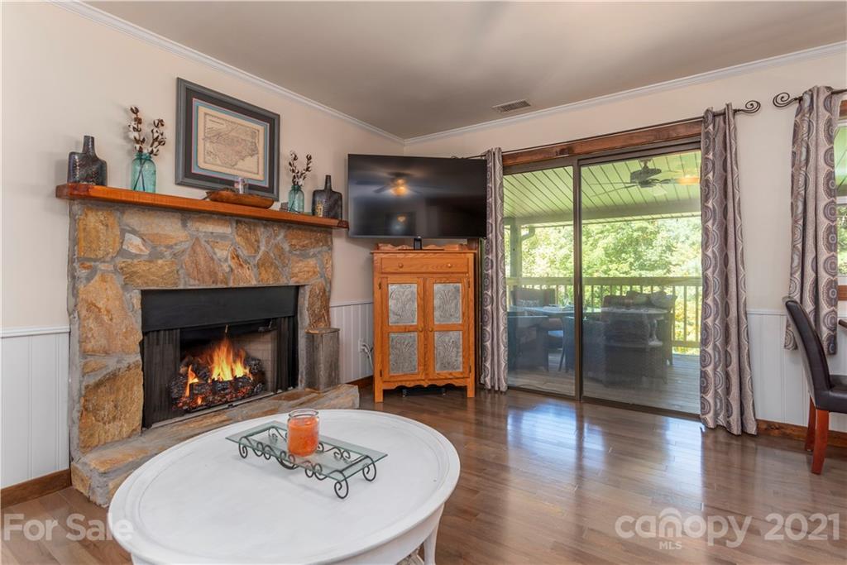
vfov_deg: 70.5
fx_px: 400
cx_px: 424
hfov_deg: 93.3
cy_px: 282
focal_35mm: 17
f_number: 7.1
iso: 320
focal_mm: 17
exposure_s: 1/50
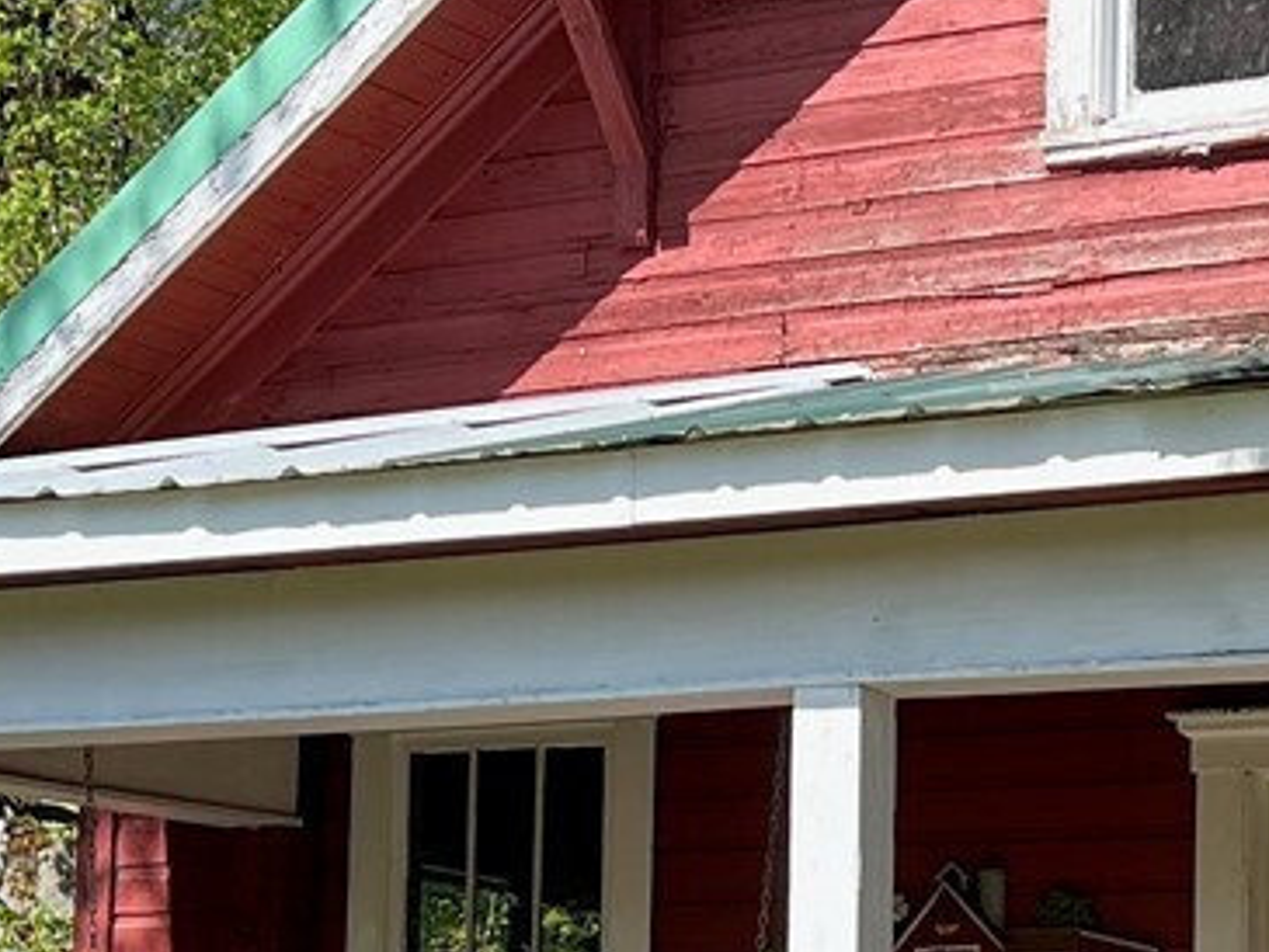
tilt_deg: +5.8
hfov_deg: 17.1
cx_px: 1036
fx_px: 4181
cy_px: 872
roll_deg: -1.6
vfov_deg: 12.9
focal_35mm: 114
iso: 50
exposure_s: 1/1751
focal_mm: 5.7
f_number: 1.5
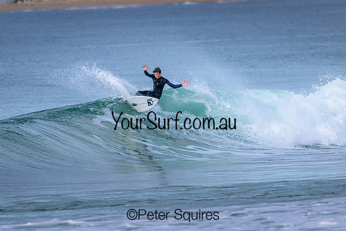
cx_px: 173
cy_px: 116
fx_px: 9613
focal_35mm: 1000
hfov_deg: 2.1
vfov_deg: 1.4
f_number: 11
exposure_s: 1/2000
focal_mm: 1000
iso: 2800
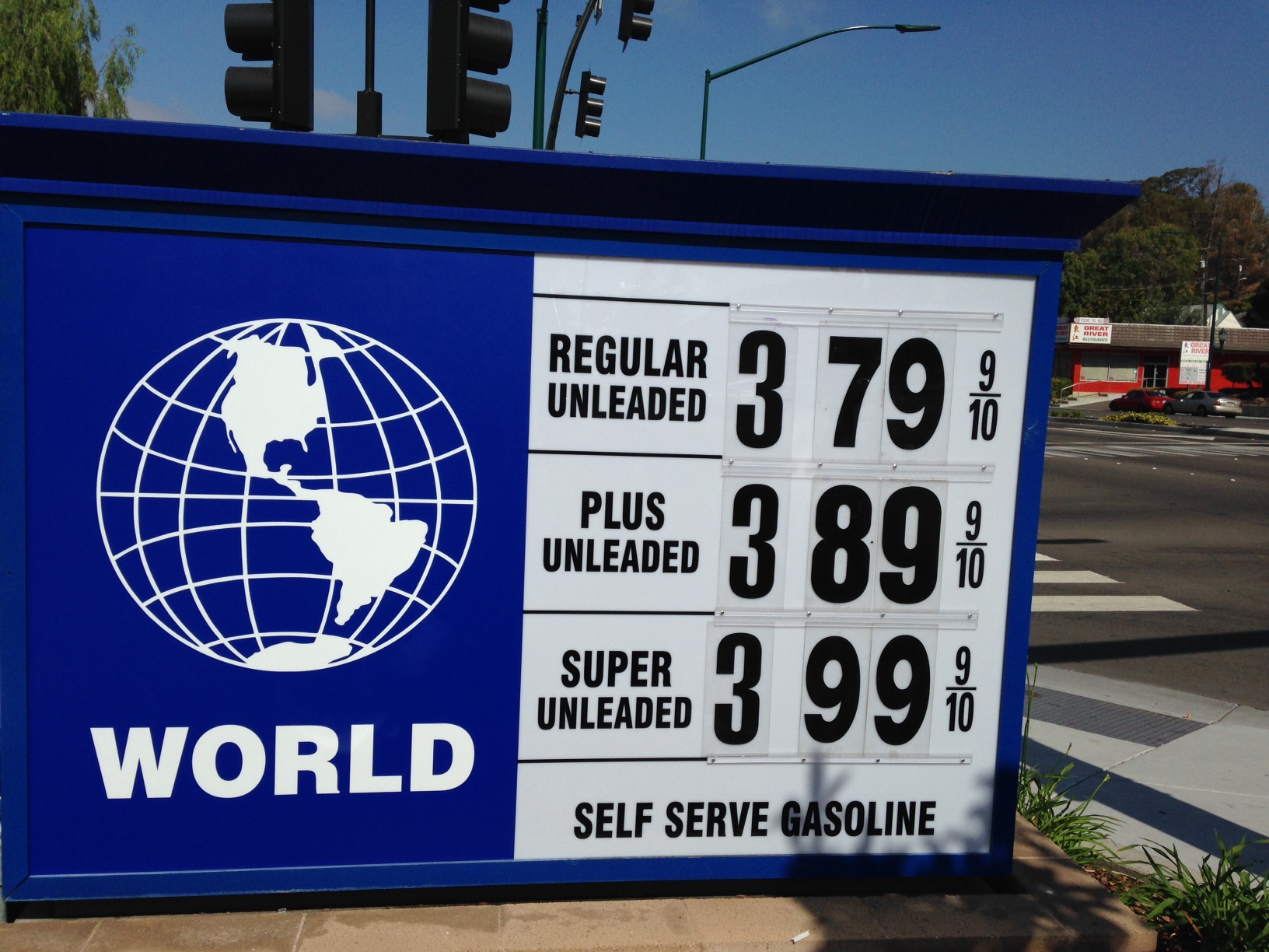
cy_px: 476
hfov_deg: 55.4
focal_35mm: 33
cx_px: 634
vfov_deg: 42.9
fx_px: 1210
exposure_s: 1/4184
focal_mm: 4.12
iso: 50
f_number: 2.4
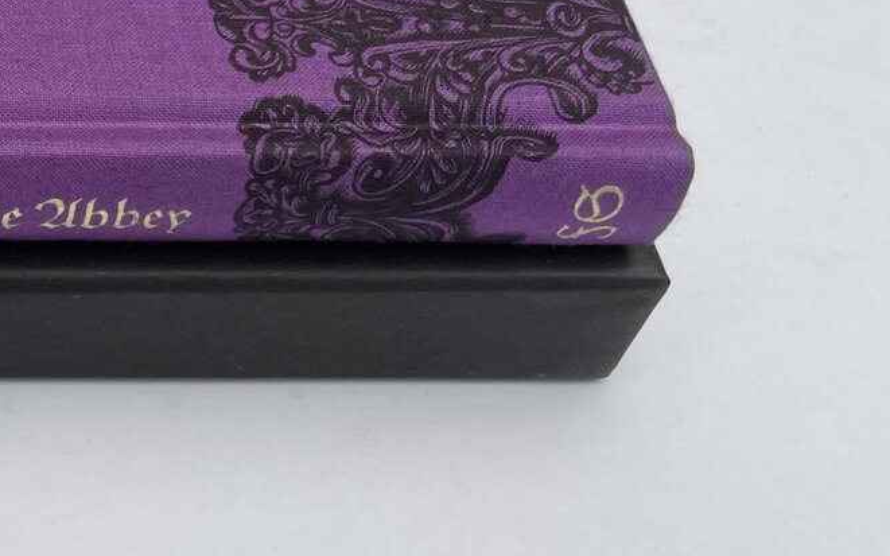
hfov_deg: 22.2
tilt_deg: -49.5
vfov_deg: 16.1
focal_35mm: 80
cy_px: 51
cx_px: -369
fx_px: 1940
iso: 32
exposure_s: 1/525
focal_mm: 4.2
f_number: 1.6
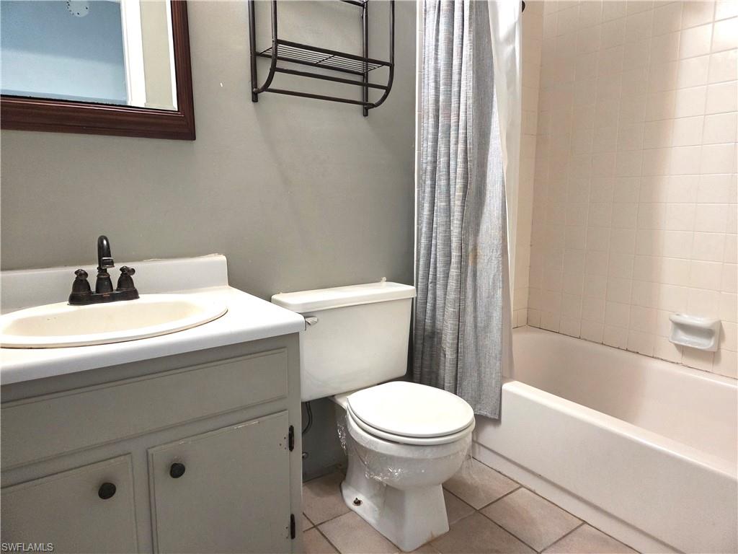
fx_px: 490
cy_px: 277
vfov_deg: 58.9
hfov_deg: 73.9
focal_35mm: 23
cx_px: 369
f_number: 1.8
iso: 500
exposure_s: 1/120
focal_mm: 5.4
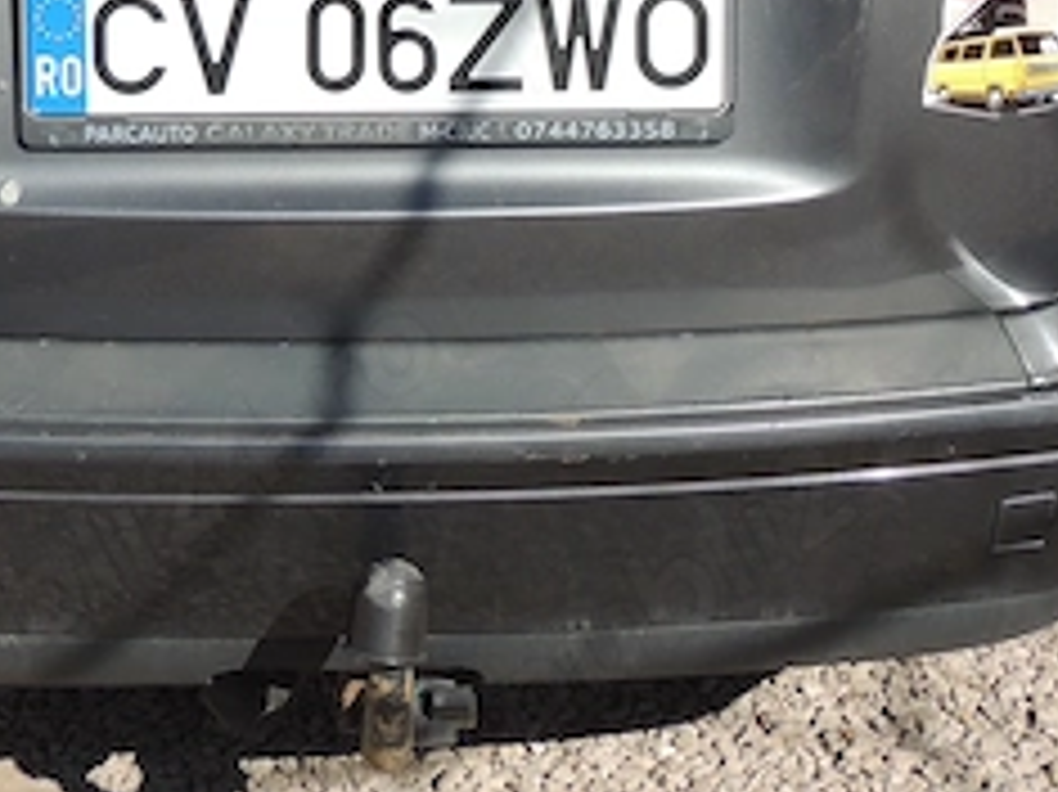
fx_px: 3116
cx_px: 459
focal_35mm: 102
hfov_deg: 19.3
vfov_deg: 14.1
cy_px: -112
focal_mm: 7.1
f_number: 3.3
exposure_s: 1/800
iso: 100
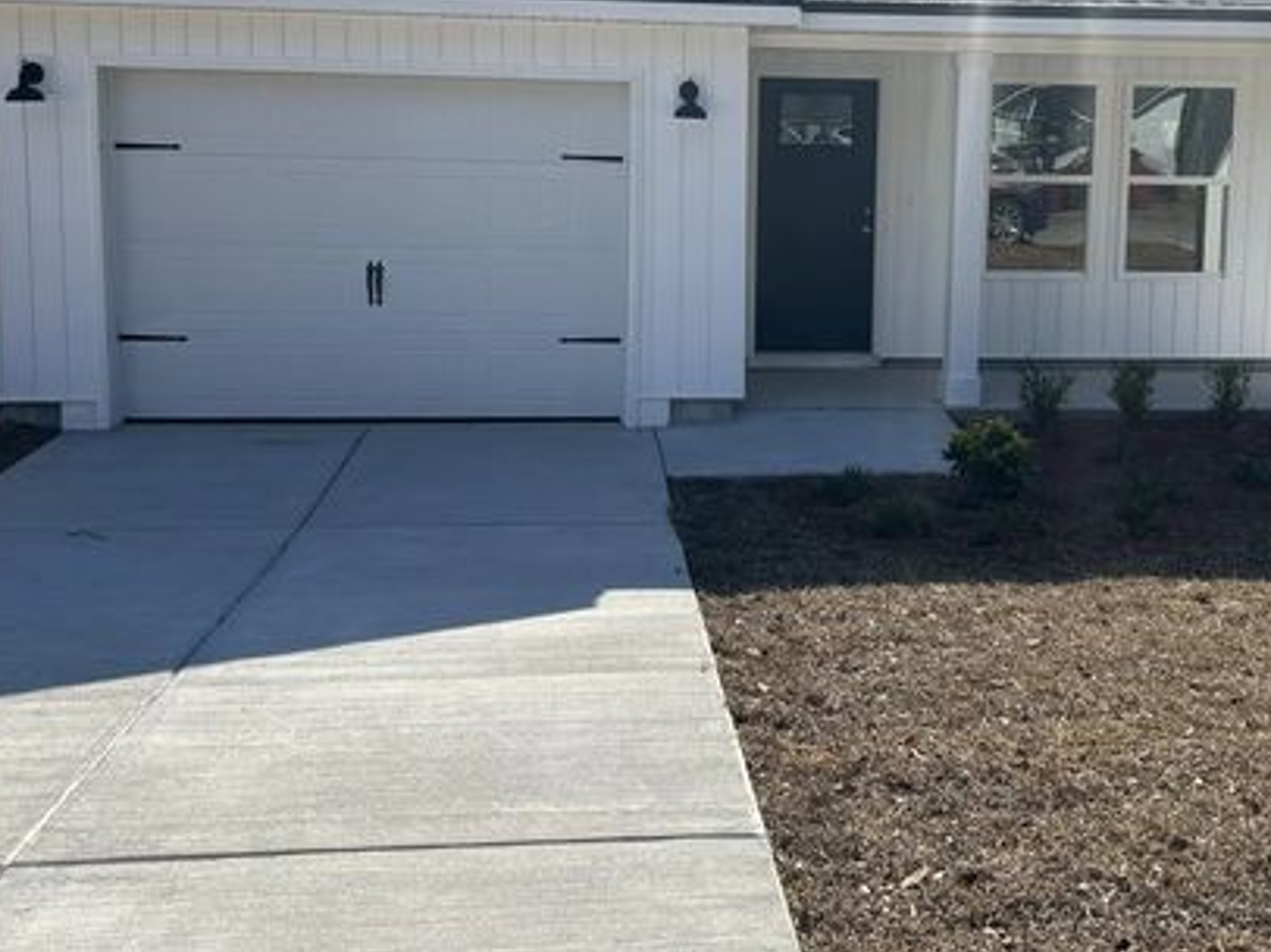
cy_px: 282
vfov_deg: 34.6
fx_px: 1505
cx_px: 767
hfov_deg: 45.5
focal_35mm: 41
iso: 50
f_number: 1.5
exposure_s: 1/3257
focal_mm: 5.7
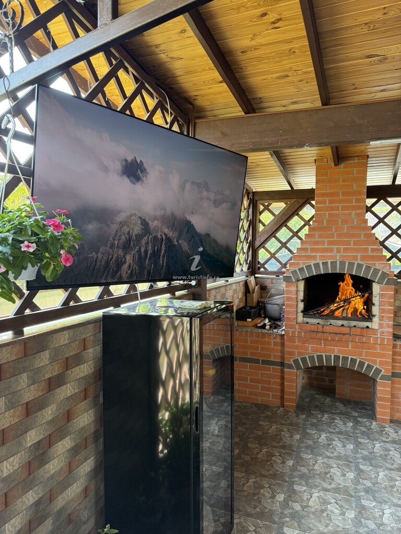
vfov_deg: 71.6
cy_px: 267
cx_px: 200
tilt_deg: -1.3
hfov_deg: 56.8
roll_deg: -0.1
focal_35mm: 24
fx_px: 371
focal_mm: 6.76
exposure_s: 1/121
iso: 200
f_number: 1.78
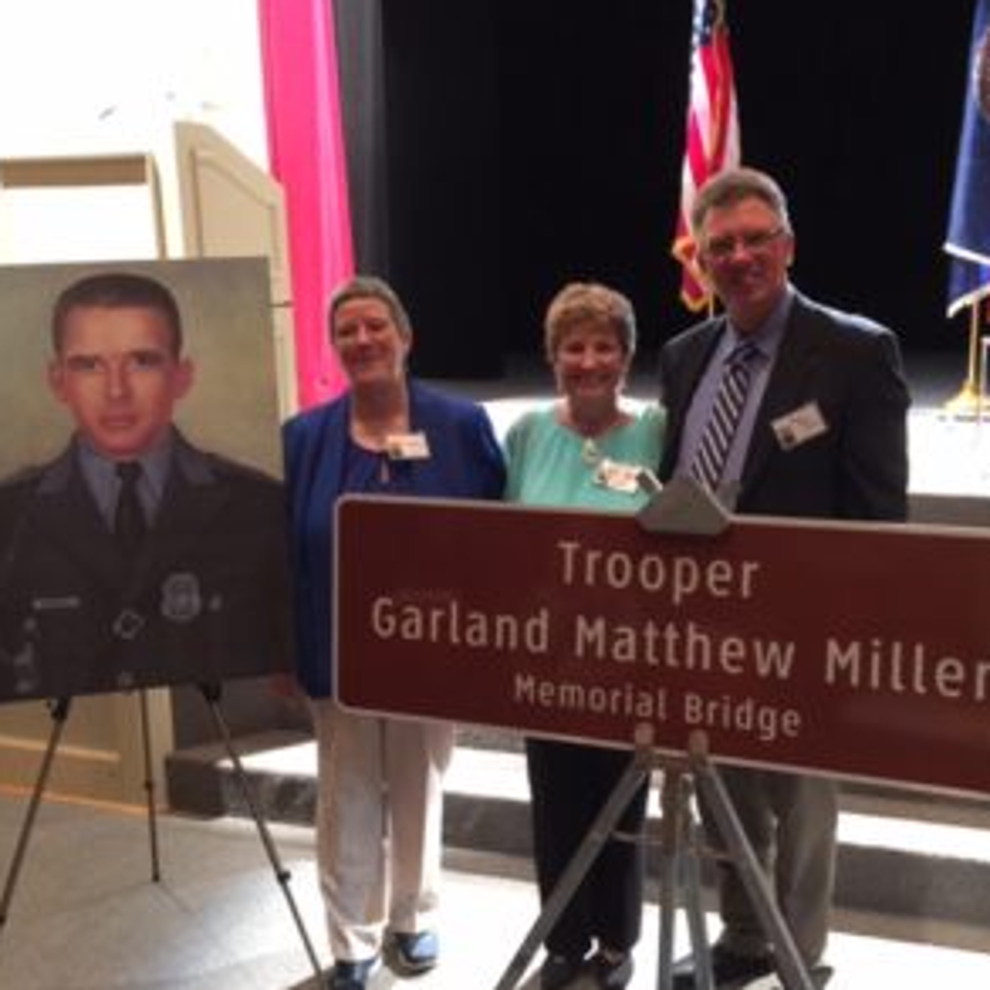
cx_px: 554
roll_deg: -1.5
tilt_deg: -11.3
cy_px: 500
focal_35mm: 35
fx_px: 1132
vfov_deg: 47.2
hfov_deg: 47.1
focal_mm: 4.15
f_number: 2.2
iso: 80
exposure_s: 1/4
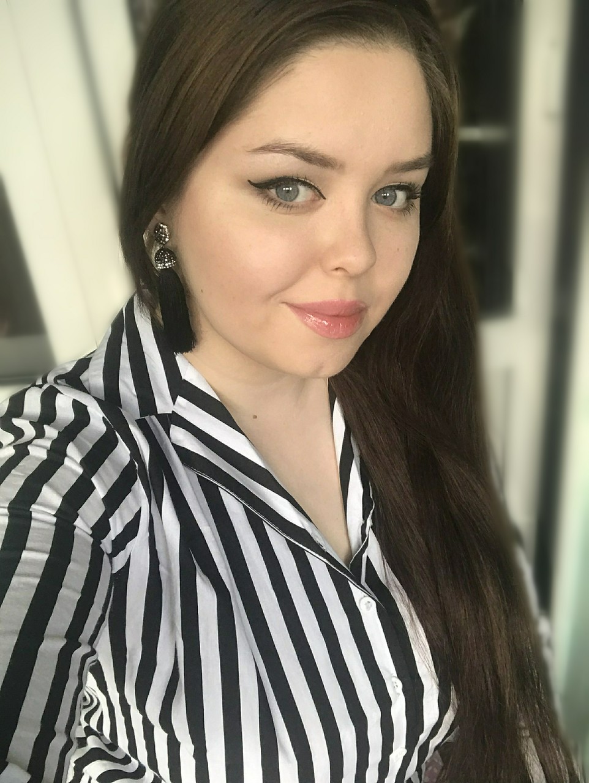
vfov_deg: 56.8
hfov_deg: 44.2
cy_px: 392
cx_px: 294
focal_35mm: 32
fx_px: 725
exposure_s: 1/33
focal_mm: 2.87
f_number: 2.2
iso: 32
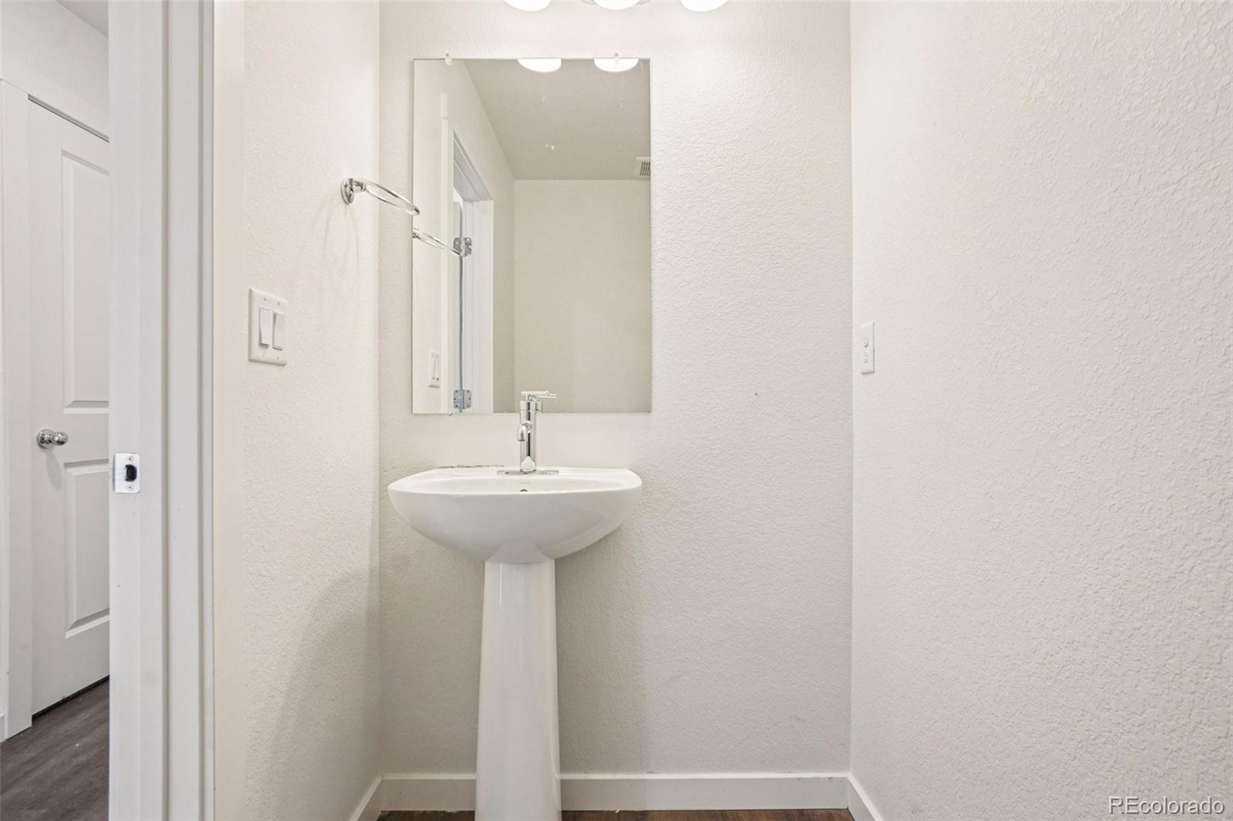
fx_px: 616
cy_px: 410
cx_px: 616
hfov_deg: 90.0
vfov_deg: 67.4
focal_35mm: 18
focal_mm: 12
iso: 400
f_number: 8
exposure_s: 1/30
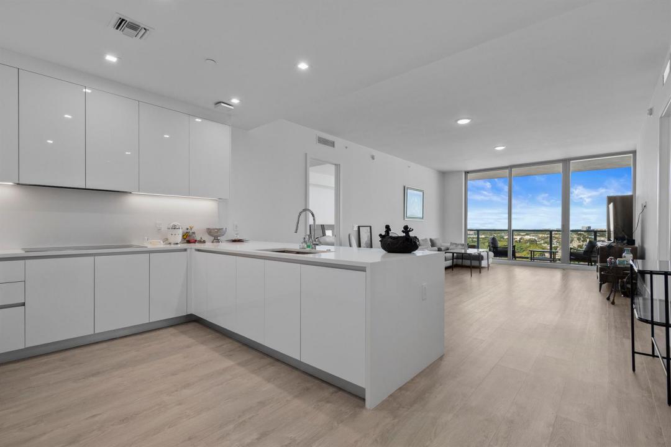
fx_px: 280
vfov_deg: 77.3
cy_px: 224
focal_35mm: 15
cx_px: 336
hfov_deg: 100.4
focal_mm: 10
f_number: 8
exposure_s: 1/25
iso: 400
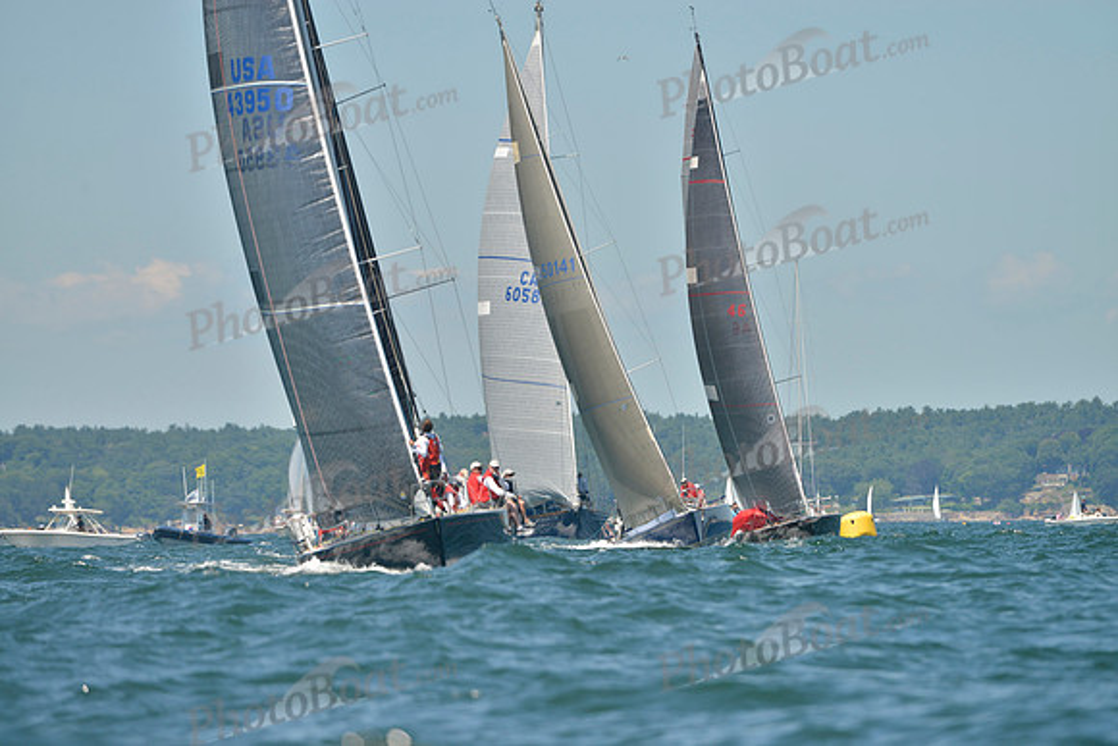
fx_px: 12425
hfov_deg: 5.2
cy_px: 373
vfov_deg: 3.4
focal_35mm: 400
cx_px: 559
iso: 280
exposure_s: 1/1250
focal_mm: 400
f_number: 6.3
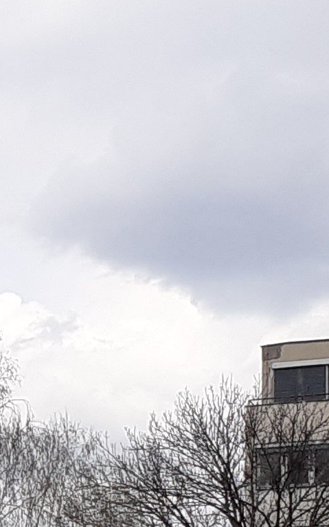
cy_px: 509
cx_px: -546
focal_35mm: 154
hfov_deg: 7.7
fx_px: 2211
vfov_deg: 13.4
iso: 40
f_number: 1.9
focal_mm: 3.6
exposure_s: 1/2128
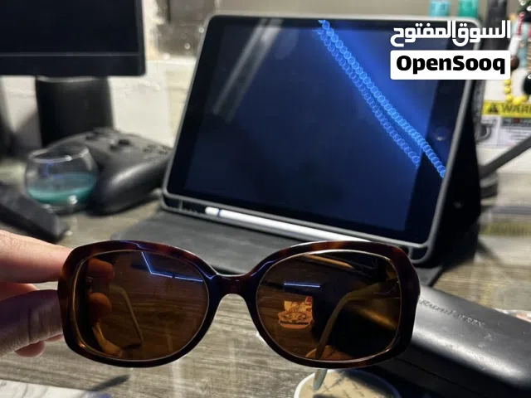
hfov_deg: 71.6
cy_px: 199
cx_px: 266
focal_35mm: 24
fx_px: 368
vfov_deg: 56.8
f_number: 1.78
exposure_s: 1/50
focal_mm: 6.86
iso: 200
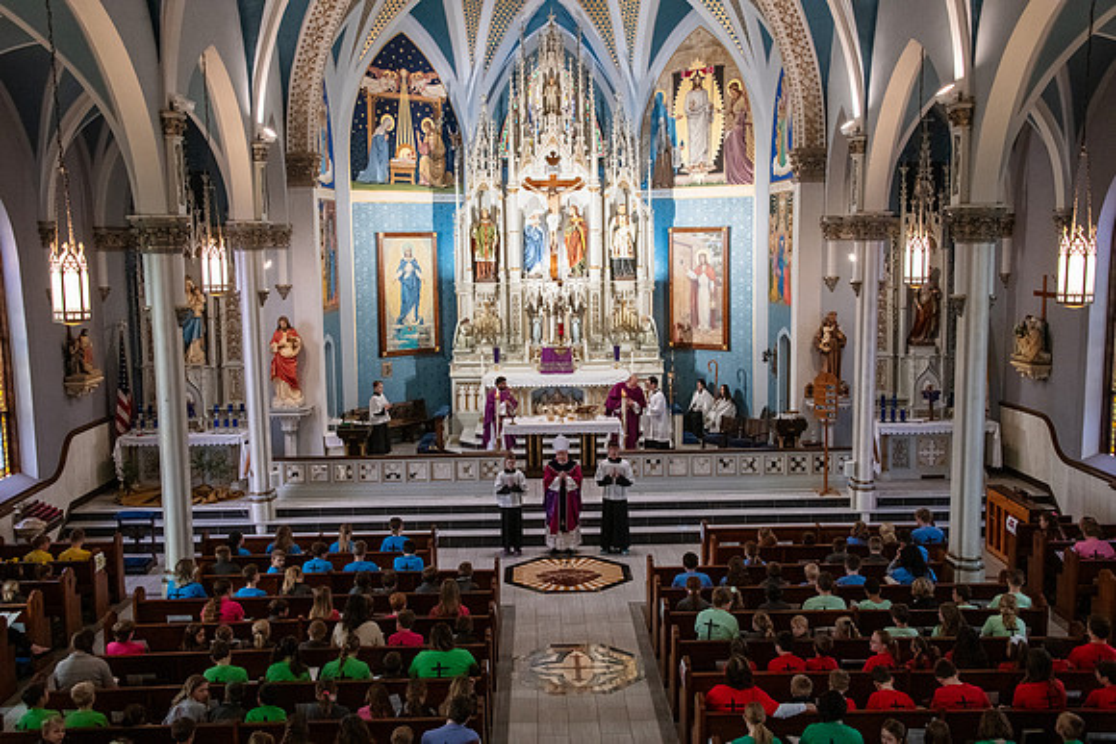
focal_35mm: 36
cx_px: 558
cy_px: 372
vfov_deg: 36.9
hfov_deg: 53.1
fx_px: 1116
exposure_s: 1/80
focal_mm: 36
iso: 4000
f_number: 9
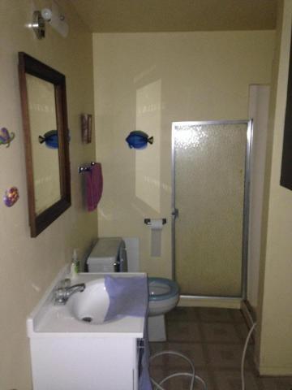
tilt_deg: -9.8
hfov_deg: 42.9
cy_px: 195
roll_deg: +0.1
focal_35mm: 33
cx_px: 146
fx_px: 371
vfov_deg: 55.4
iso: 320
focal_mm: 4.12
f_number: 2.4
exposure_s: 1/16
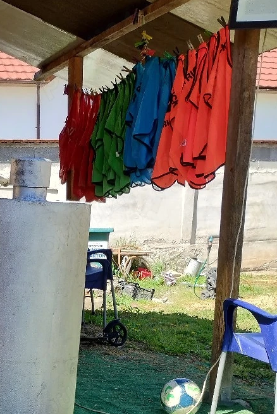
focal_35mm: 59
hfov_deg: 22.0
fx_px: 680
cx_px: -16
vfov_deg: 31.8
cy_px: 393
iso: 100
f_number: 1.8
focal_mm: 4.27
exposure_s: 1/357
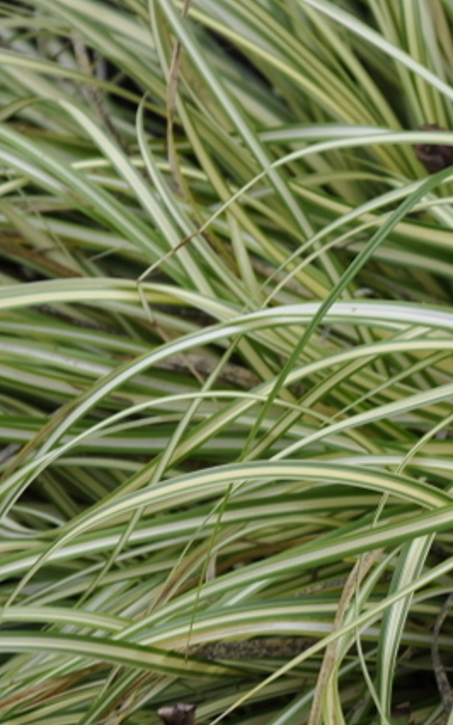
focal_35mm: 301
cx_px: 458
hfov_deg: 4.4
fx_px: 5949
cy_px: 436
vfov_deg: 7.0
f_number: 5.6
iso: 200
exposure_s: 1/125
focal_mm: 105
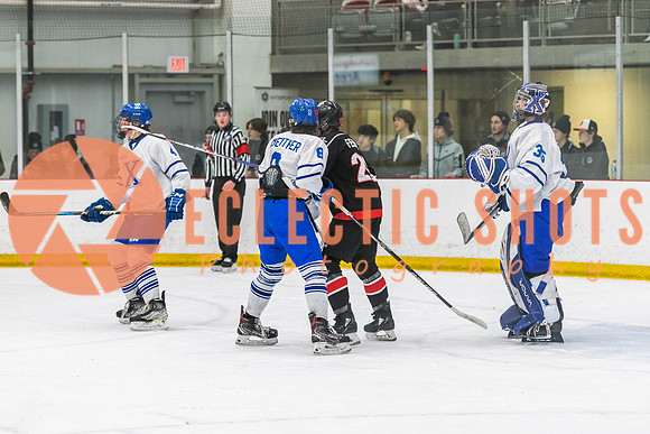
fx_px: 2271
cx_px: 325
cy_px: 244
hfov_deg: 16.3
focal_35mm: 126
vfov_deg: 10.9
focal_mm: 105
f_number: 2.8
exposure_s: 1/640
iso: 1800
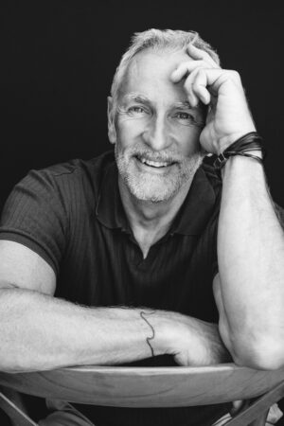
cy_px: 213
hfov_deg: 27.0
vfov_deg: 39.6
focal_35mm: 50
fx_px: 592
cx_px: 142
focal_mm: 33.3
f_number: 3.8
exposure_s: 1/125
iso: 160
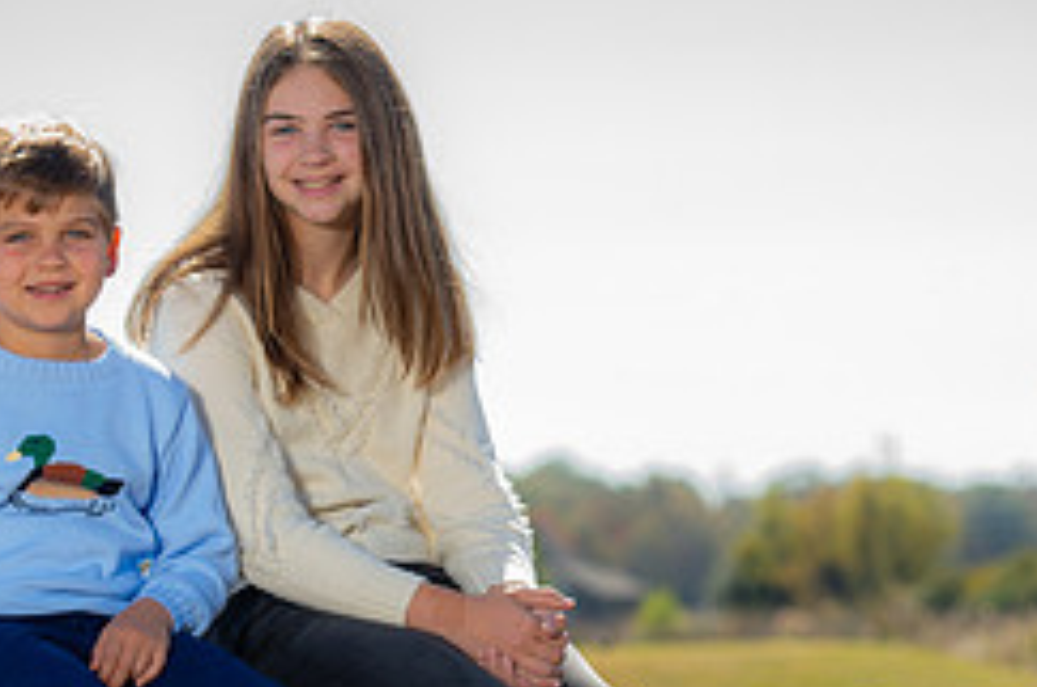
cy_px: 538
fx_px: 7216
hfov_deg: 8.2
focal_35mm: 251
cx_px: 555
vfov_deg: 5.4
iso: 50
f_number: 5
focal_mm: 105
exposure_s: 1/250
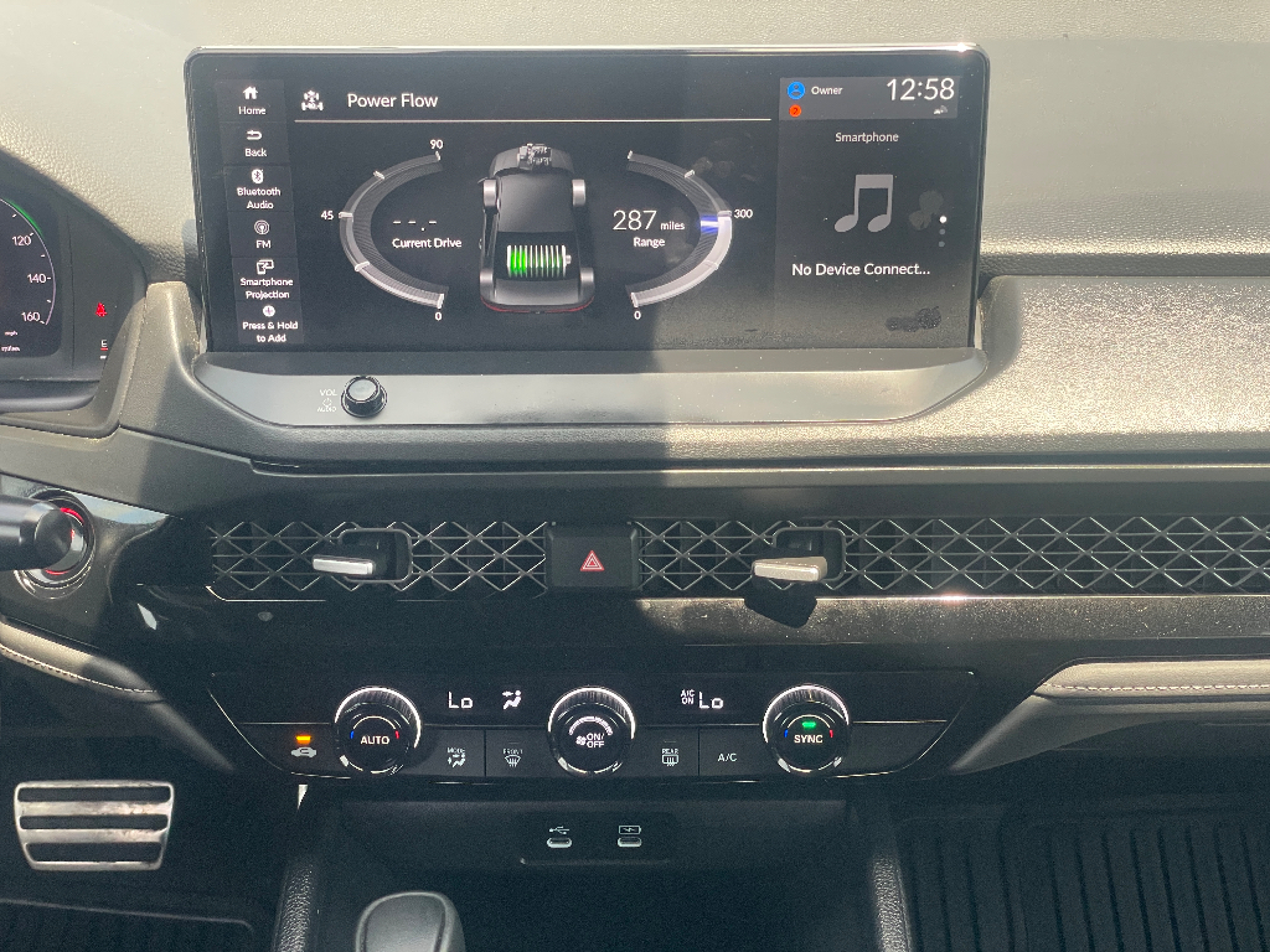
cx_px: 635
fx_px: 1908
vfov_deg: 28.0
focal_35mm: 52
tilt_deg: -26.4
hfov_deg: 36.8
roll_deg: -0.4
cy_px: 476
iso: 125
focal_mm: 6
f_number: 2
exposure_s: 1/99
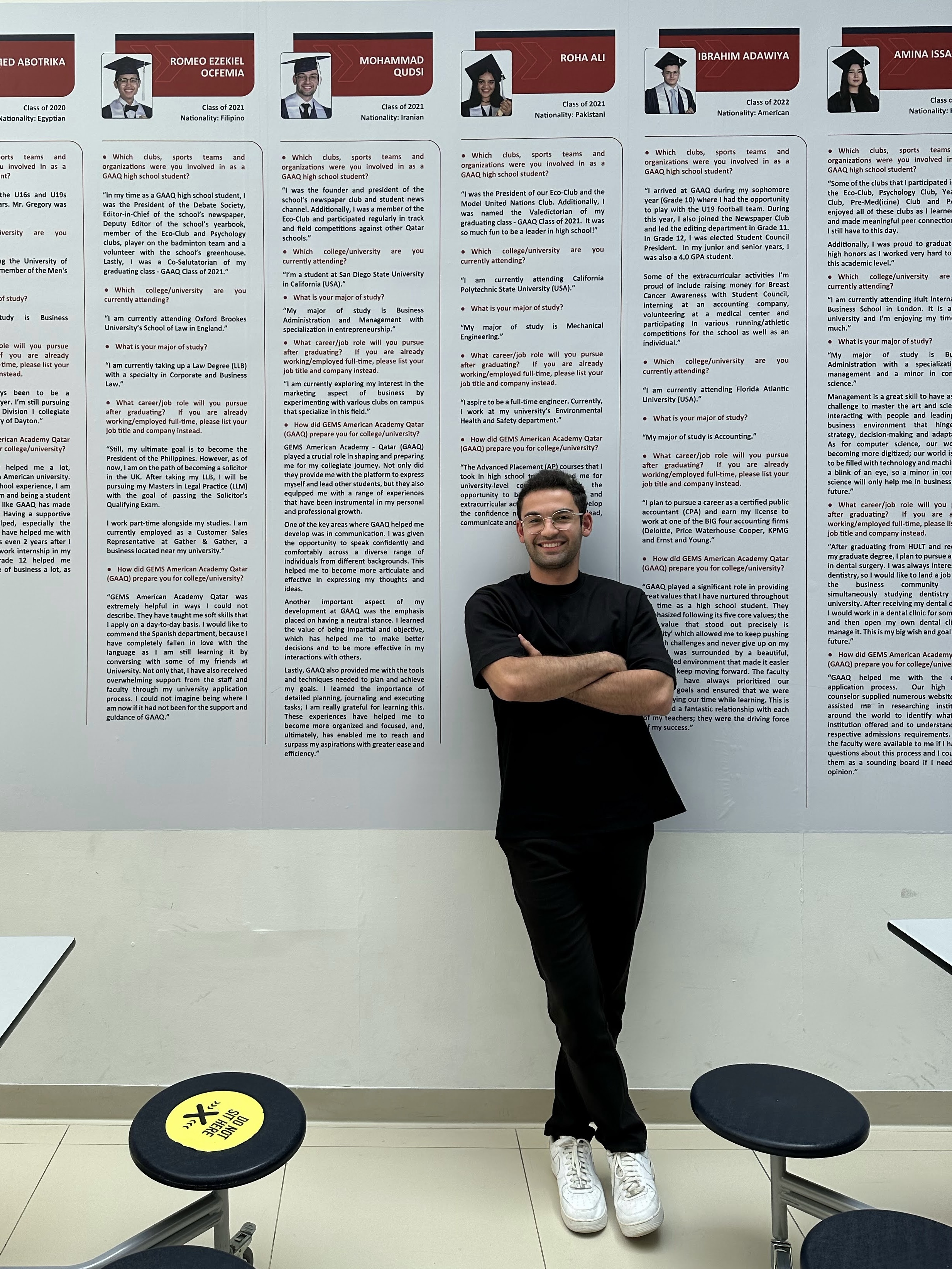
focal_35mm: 24
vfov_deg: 71.6
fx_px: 880
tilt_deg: -0.6
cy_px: 634
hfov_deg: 56.8
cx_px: 476
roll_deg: -0.1
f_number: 1.78
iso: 80
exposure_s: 1/1050
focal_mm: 6.86
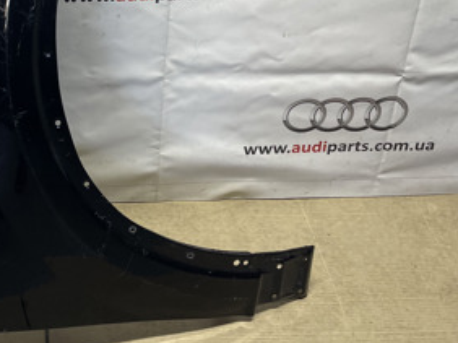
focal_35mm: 59
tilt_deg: -34.9
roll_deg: +1.4
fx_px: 780
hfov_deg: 31.2
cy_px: 11
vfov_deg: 23.8
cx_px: 42
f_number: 1.6
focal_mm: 4.2
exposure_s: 1/100
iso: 64
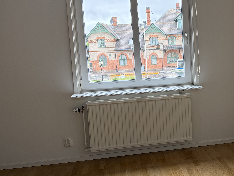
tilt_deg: -6.1
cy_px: 82
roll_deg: +2.1
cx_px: 190
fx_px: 311
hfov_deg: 39.5
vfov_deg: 31.5
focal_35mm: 46
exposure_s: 1/232
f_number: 1.78
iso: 160
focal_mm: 6.76
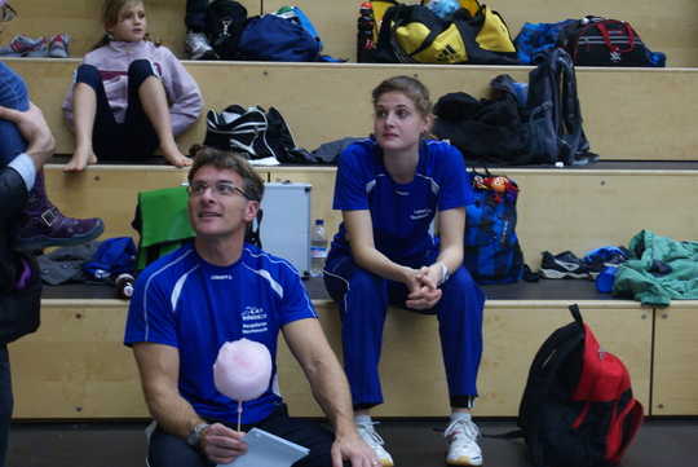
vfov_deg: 18.2
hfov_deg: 27.0
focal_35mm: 75
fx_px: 1455
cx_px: 349
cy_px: 234
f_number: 5.6
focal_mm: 50
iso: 800
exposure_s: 1/25
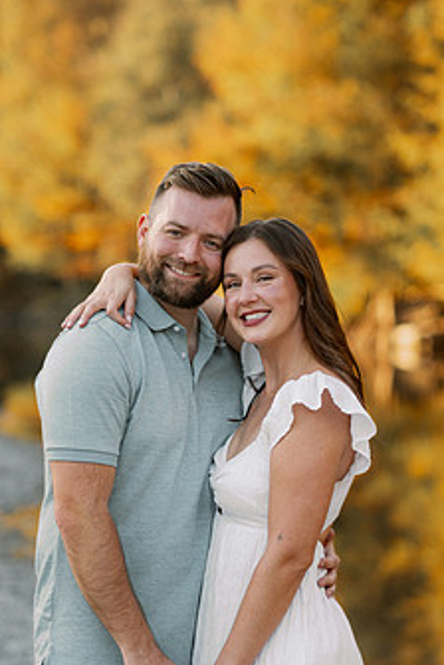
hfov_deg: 12.0
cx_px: 234
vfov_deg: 17.9
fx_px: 2109
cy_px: 433
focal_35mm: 114
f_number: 2.5
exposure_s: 1/500
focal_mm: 85
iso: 125
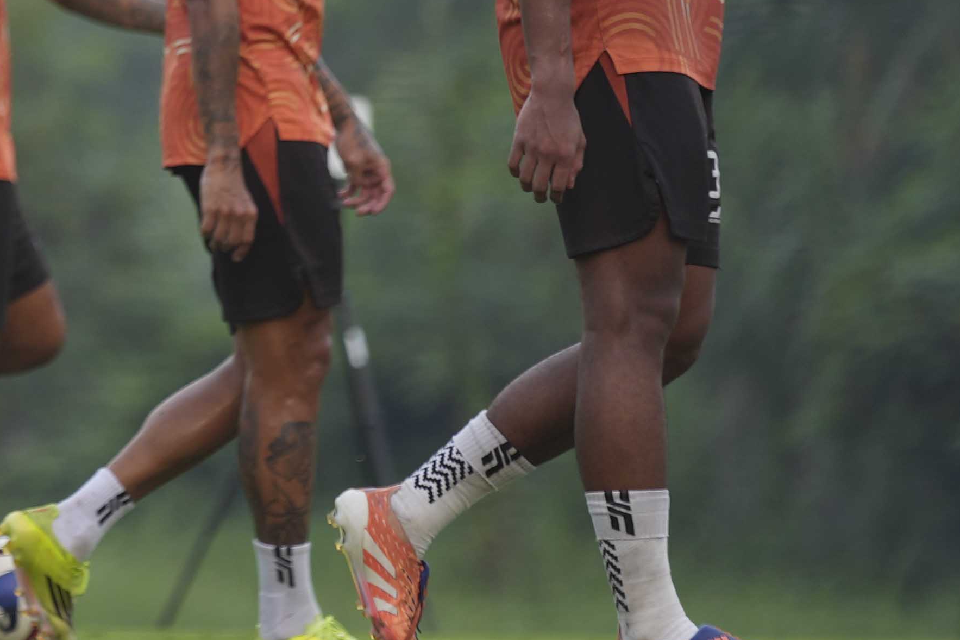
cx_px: -358
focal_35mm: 679
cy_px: 107
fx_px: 18105
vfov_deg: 2.0
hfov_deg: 3.0
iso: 125
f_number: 2.8
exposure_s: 1/1000
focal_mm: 200
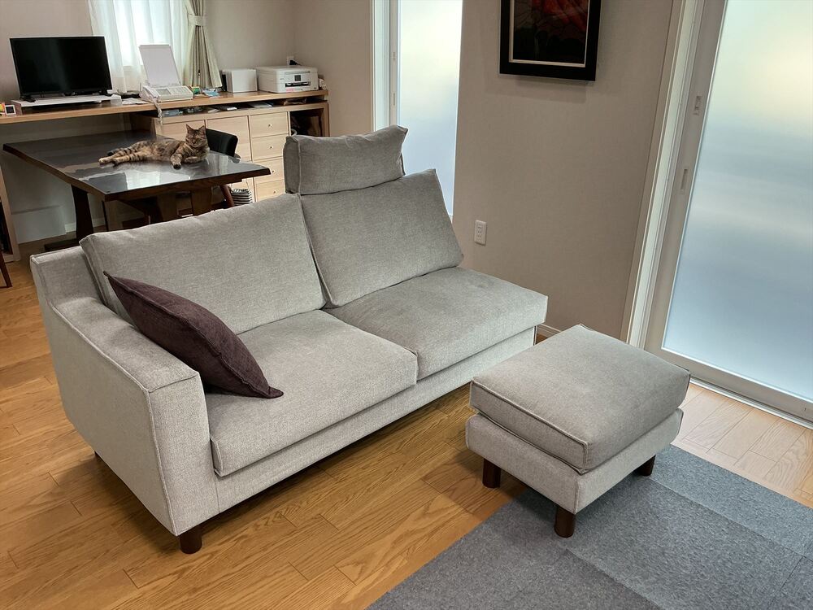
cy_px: 305
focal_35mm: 29
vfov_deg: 48.2
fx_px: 681
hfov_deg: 61.7
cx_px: 406
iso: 50
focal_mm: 3
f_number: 1.8
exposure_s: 1/60
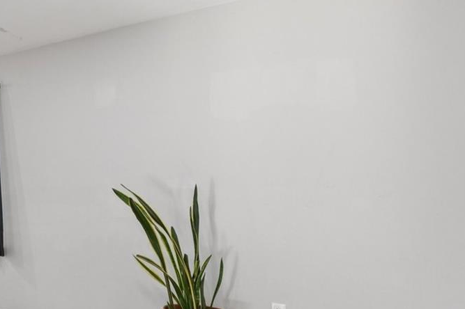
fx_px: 465
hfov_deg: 40.8
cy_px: 198
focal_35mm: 36
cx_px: -66
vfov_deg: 36.6
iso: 1000
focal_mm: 10
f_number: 8
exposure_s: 1/80
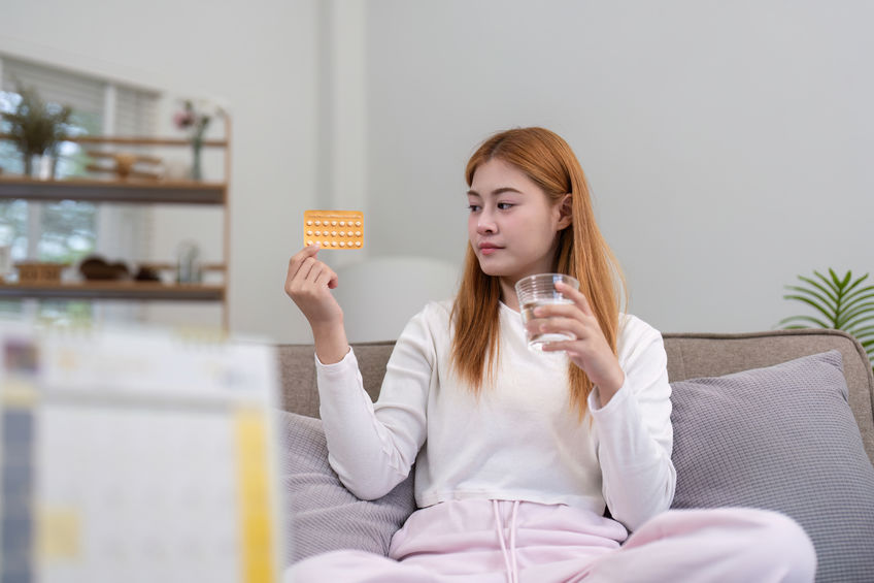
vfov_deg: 27.0
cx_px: 437
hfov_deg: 39.6
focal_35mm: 50
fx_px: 1214
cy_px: 292
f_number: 1.6
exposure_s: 1/320
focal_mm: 50
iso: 100
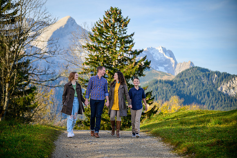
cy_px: 79
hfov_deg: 20.0
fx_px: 671
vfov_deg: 13.4
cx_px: 118
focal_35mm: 102
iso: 100
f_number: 3.2
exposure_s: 1/1250
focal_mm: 102
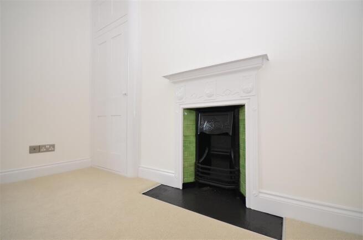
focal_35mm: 16
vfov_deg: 71.8
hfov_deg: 95.1
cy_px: 120
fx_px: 166
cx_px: 182
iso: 200
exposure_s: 1/80
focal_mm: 11
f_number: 6.3
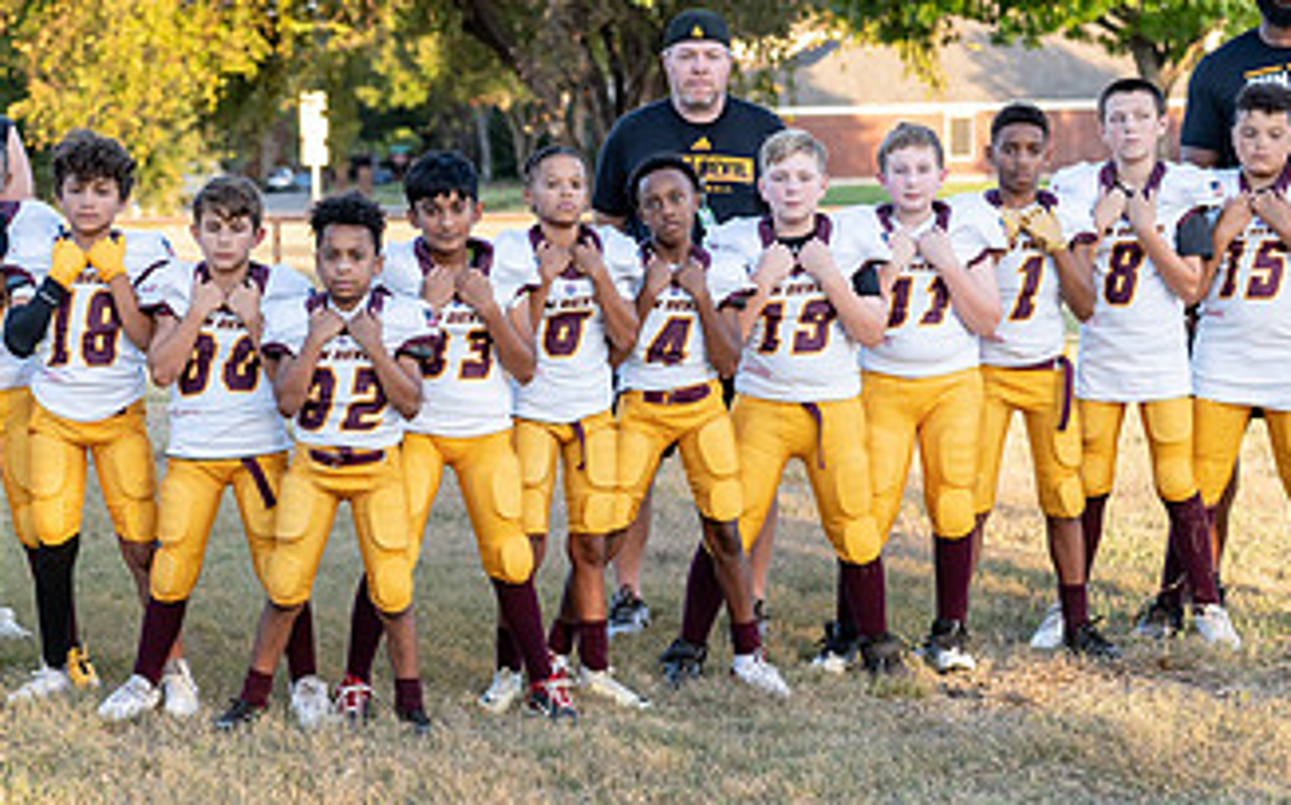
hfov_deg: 18.5
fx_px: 3939
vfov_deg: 11.7
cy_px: 446
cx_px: 280
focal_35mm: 112
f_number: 2.5
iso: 100
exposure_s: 1/400
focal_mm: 50
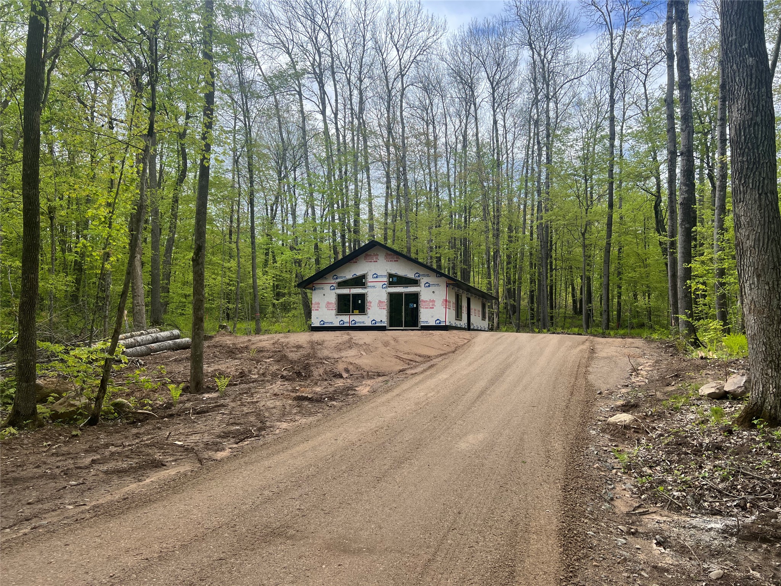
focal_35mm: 26
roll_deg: -0.5
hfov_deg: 67.3
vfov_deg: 53.1
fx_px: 587
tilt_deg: +2.8
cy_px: 293
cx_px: 390
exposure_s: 1/1724
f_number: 1.5
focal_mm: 5.7
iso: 50
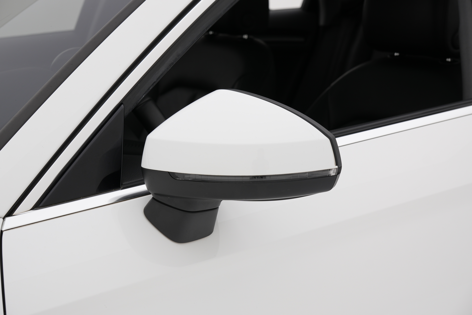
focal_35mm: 75
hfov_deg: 27.0
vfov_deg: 18.2
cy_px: 158
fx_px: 983
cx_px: 236
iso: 160
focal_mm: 50
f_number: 7.1
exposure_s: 1/50
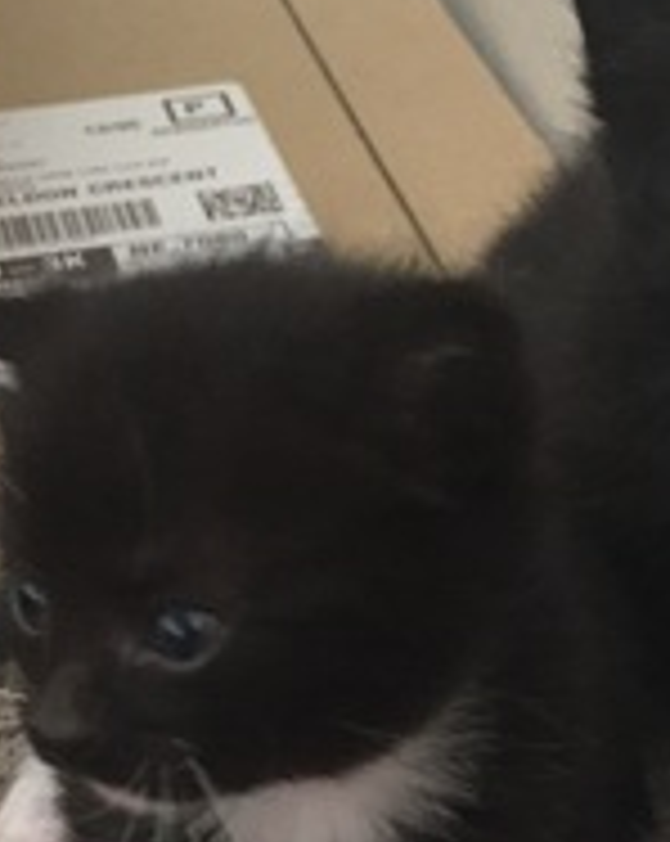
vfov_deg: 20.2
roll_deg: -2.2
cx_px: 369
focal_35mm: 91
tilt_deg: -38.2
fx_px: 2261
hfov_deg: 16.9
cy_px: 901
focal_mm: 4.15
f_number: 2.2
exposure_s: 1/17
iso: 250
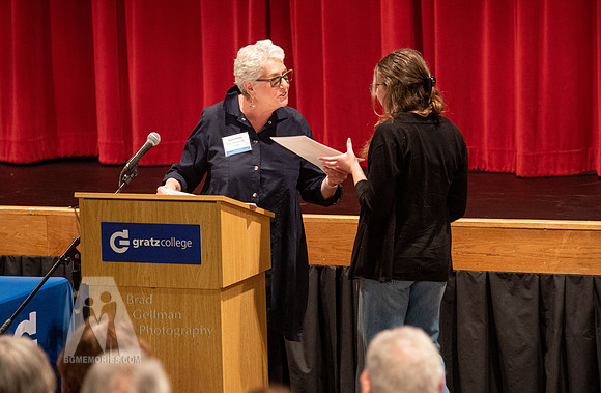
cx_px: 306
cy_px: 204
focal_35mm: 183
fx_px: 3042
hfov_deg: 11.3
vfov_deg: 7.4
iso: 2500
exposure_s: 1/80
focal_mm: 140
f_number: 2.8
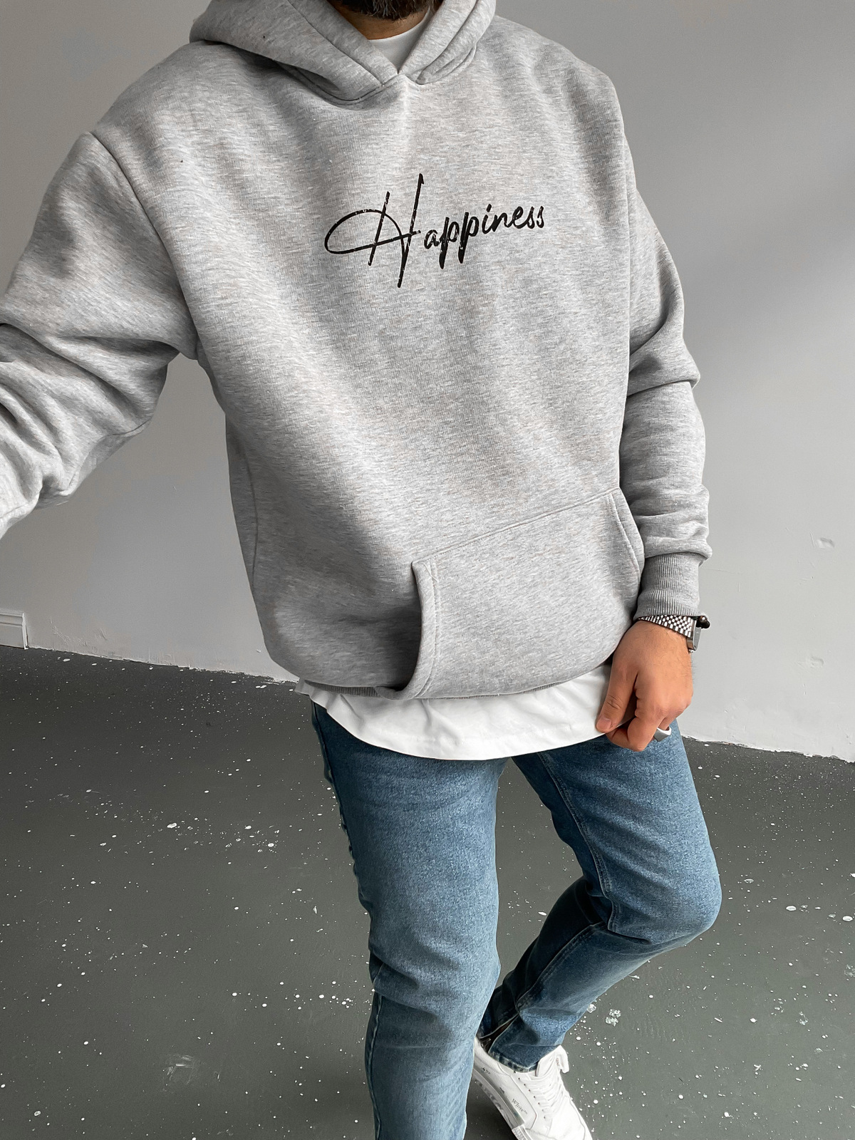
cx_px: 428
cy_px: 570
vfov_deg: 61.7
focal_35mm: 29
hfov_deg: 48.2
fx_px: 955
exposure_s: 1/110
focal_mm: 3
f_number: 1.8
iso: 64
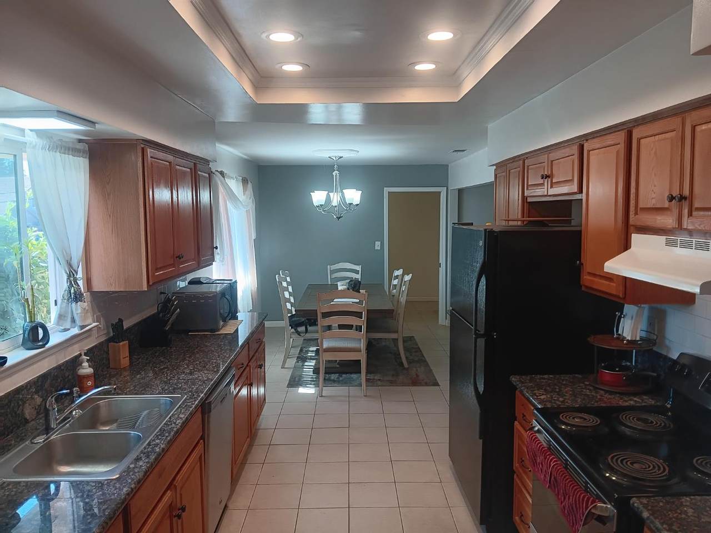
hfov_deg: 67.3
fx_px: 534
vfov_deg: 53.1
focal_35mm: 26
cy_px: 266
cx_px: 356
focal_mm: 3.98
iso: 50
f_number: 1.8
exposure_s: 1/41.7
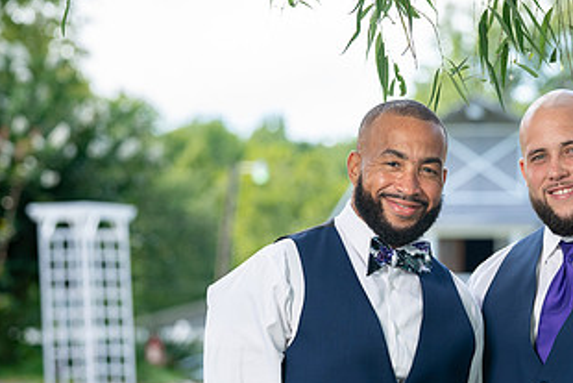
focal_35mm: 201
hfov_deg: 10.2
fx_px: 3201
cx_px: 456
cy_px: 297
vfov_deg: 6.8
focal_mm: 104
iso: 100
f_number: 4
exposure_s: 1/250
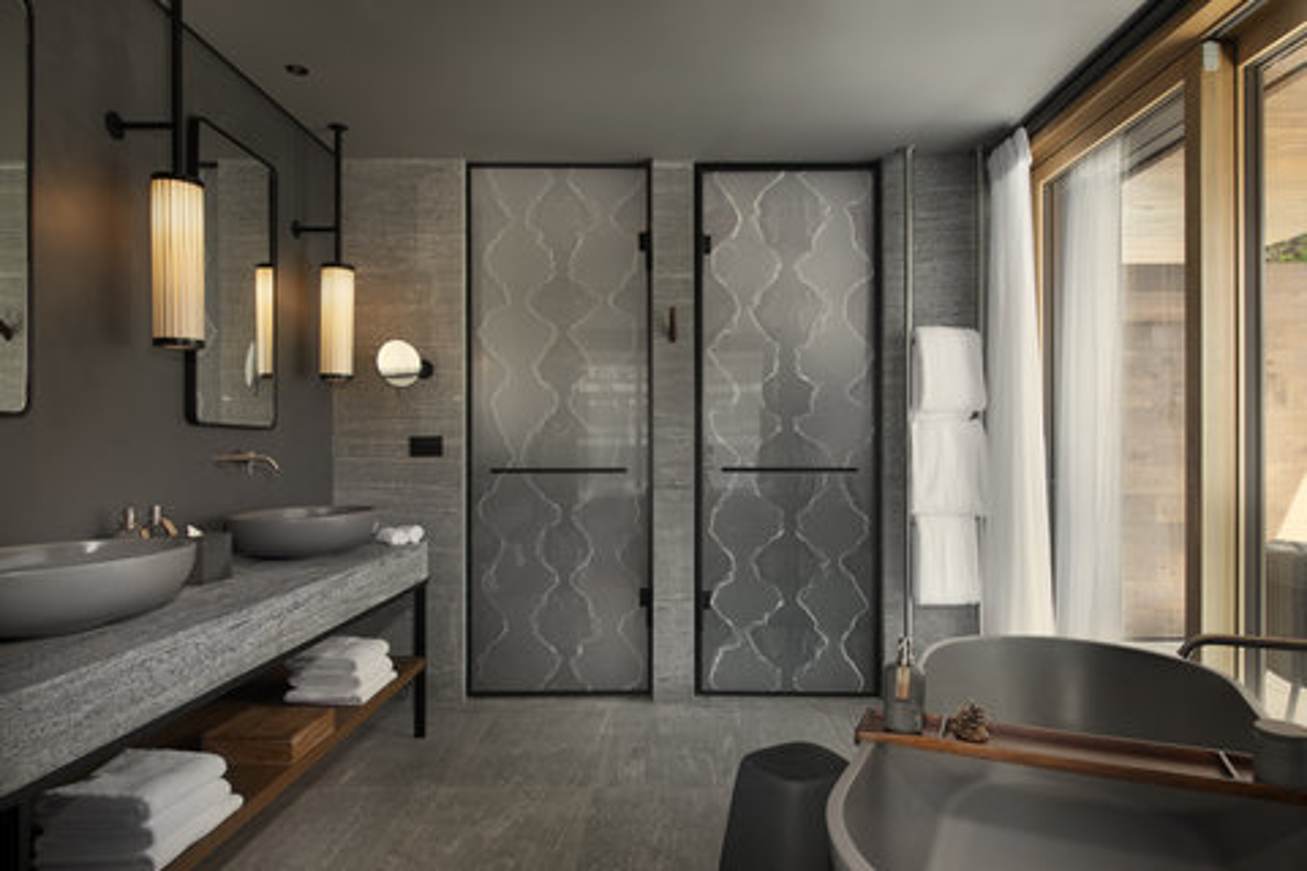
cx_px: 654
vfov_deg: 59.5
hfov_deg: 81.2
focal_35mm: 21
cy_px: 436
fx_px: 762
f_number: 10
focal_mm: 21
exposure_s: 1/8
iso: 200
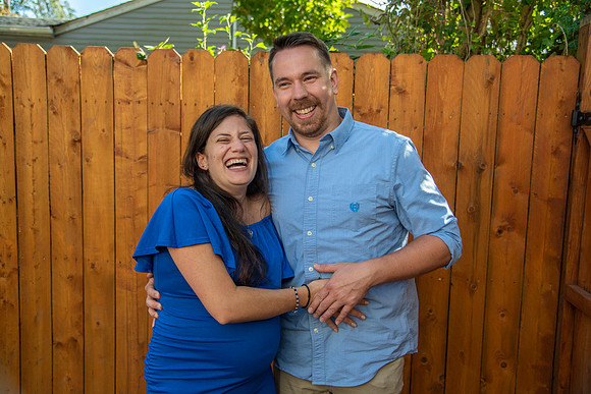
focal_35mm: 35
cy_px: 197
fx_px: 575
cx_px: 296
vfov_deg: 37.9
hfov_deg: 54.4
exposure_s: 1/320
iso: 125
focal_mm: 35
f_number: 4
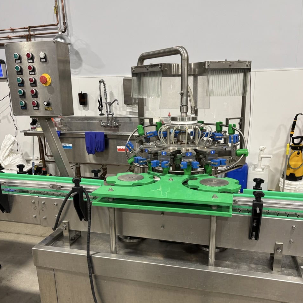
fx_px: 307
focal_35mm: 31
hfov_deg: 52.5
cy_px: 188
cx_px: 152
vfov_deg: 52.0
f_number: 1.6
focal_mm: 6
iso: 160
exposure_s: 1/60
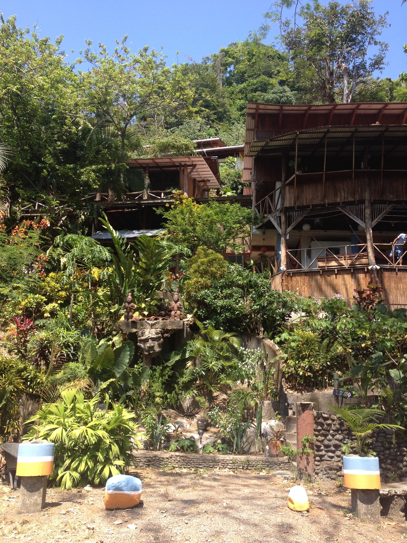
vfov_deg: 52.6
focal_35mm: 35
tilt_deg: +12.7
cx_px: 204
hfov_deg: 40.7
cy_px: 272
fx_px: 549
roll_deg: -1.8
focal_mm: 4.28
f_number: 2.4
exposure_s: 1/635
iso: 50
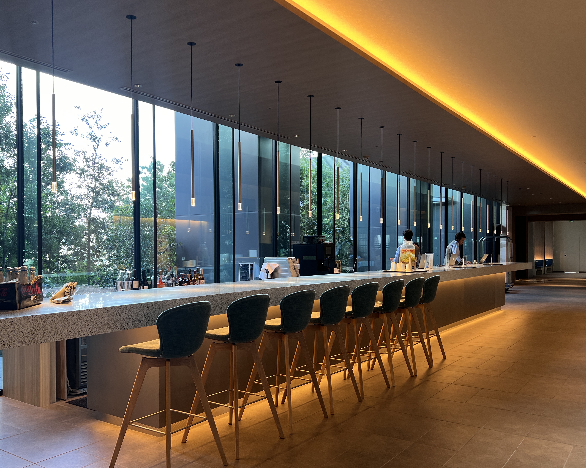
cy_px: 262
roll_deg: -0.4
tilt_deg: -0.7
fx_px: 538
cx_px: 259
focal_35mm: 31
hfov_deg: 57.0
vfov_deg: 47.0
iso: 50
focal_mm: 5.7
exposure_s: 1/90
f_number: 1.5
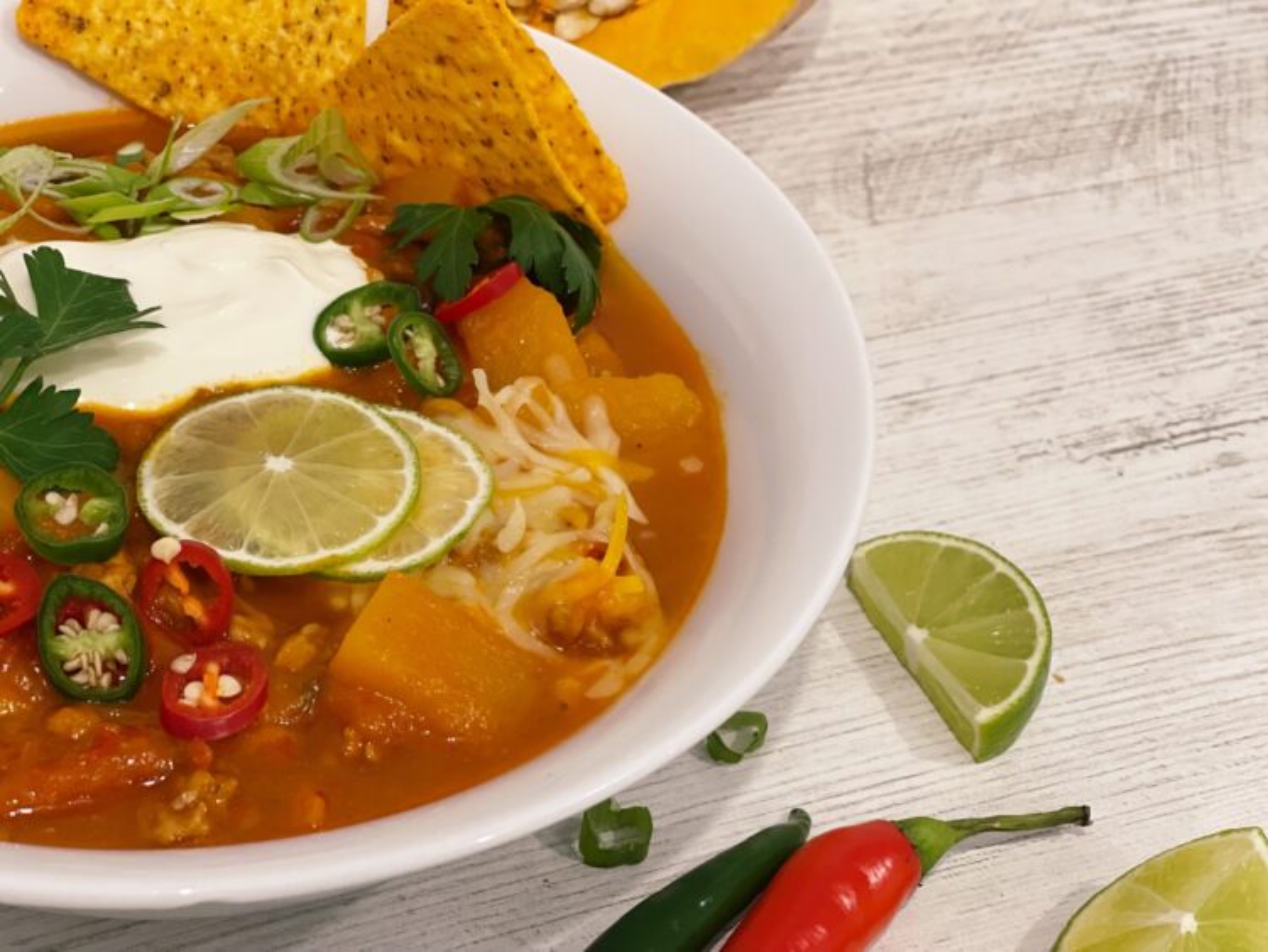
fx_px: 2345
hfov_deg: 30.3
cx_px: 634
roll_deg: -6.6
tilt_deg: -42.4
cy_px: 476
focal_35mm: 64
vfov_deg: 22.9
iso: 200
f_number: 2.2
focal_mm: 7.5
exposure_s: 1/100
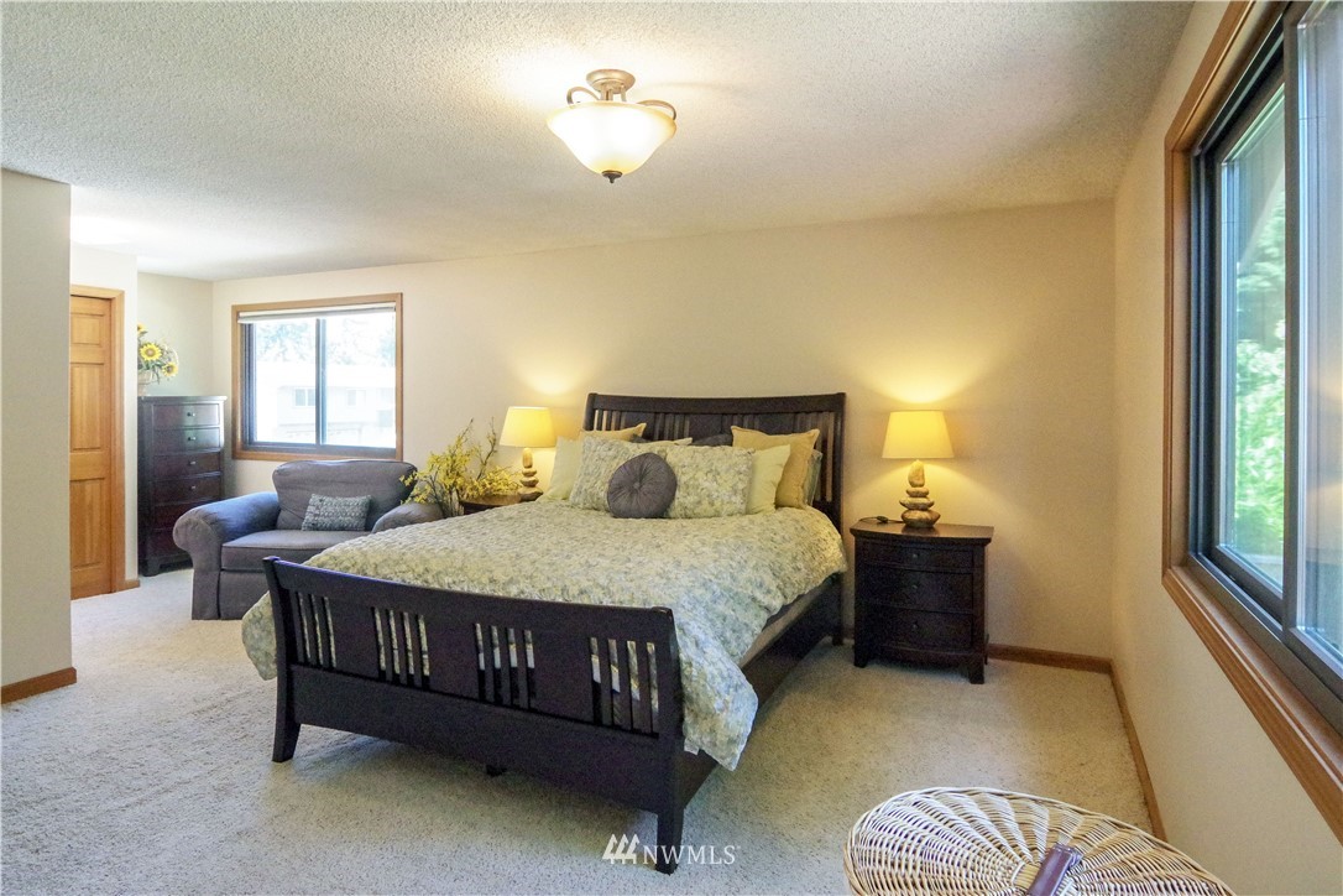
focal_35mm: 18
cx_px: 672
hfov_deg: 90.0
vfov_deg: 67.4
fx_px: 671
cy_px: 448
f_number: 5.6
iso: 6400
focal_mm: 12
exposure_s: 1/250
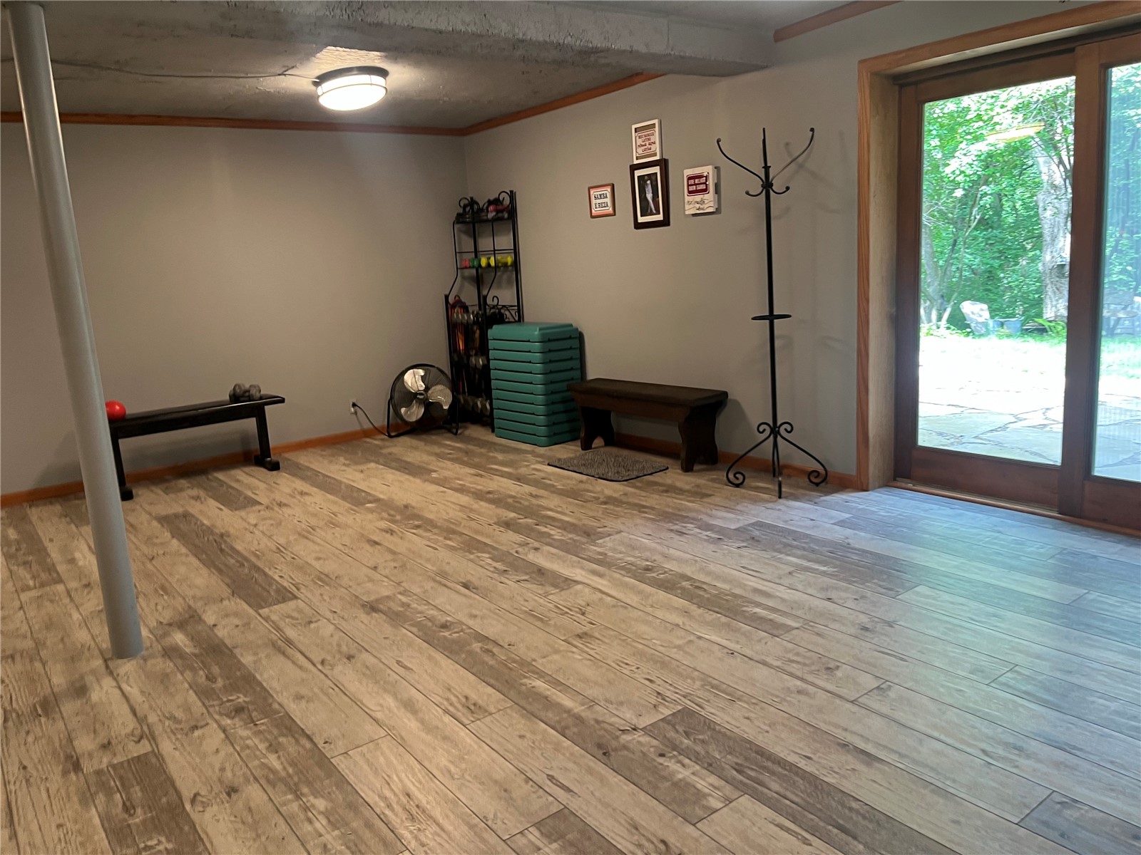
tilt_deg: -8.5
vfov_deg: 53.1
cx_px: 570
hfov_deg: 67.3
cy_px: 428
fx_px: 857
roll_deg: +3.0
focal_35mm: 26
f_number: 1.6
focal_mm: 5.1
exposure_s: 1/60
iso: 100
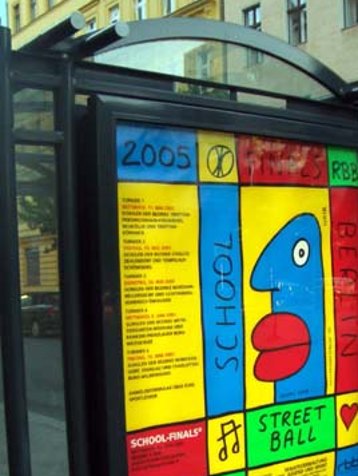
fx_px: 743
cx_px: 233
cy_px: 340
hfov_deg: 27.0
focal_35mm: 54
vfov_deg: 34.9
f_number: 2.6
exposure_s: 1/60
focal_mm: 5.8
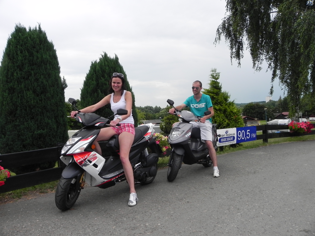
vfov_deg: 53.1
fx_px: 237
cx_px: 158
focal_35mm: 26
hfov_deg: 67.3
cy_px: 118
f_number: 6.3
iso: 160
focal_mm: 4.6
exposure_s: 1/351
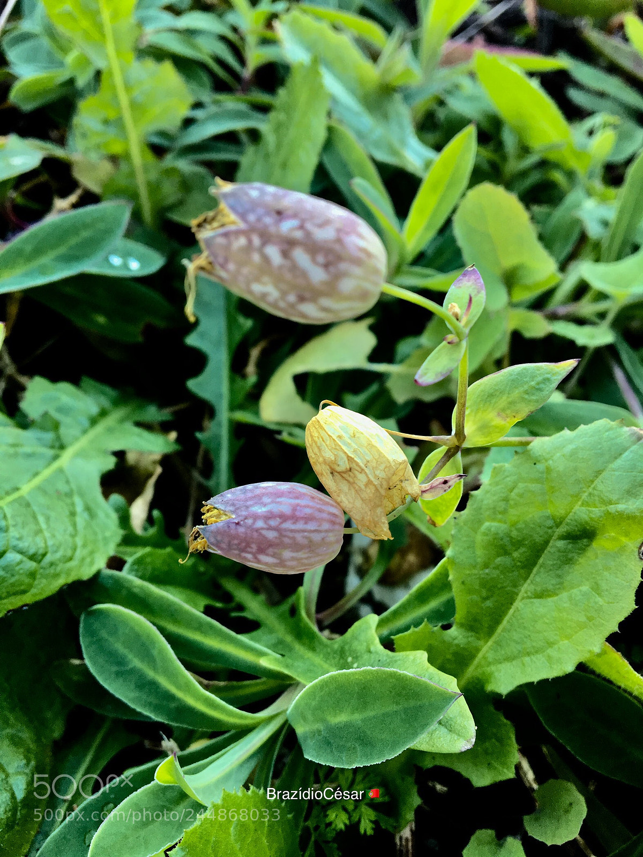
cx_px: 322
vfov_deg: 61.7
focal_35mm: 29
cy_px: 428
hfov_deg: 48.2
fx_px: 718
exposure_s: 1/100
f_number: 2.2
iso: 40
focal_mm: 4.15
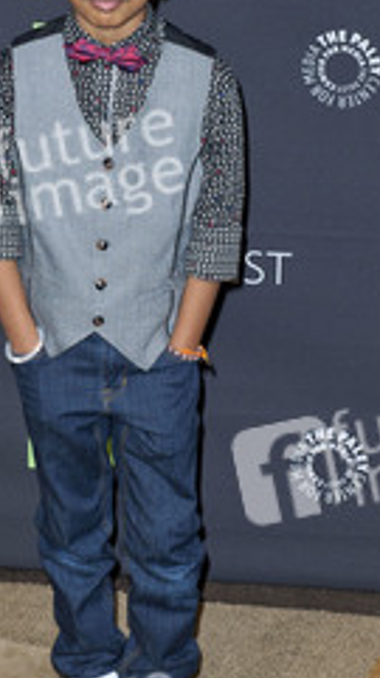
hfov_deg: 9.9
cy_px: 318
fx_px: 2192
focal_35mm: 122
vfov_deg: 17.6
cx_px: 122
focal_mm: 70
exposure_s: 1/320
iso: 640
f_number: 5.6
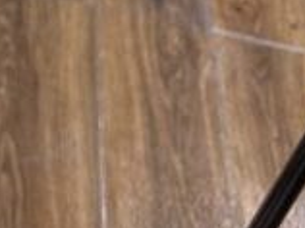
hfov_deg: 11.7
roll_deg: -5.5
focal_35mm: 152
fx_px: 1337
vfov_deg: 8.2
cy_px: -464
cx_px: -305
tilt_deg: -23.1
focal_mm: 6.86
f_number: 1.78
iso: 64
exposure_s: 1/100
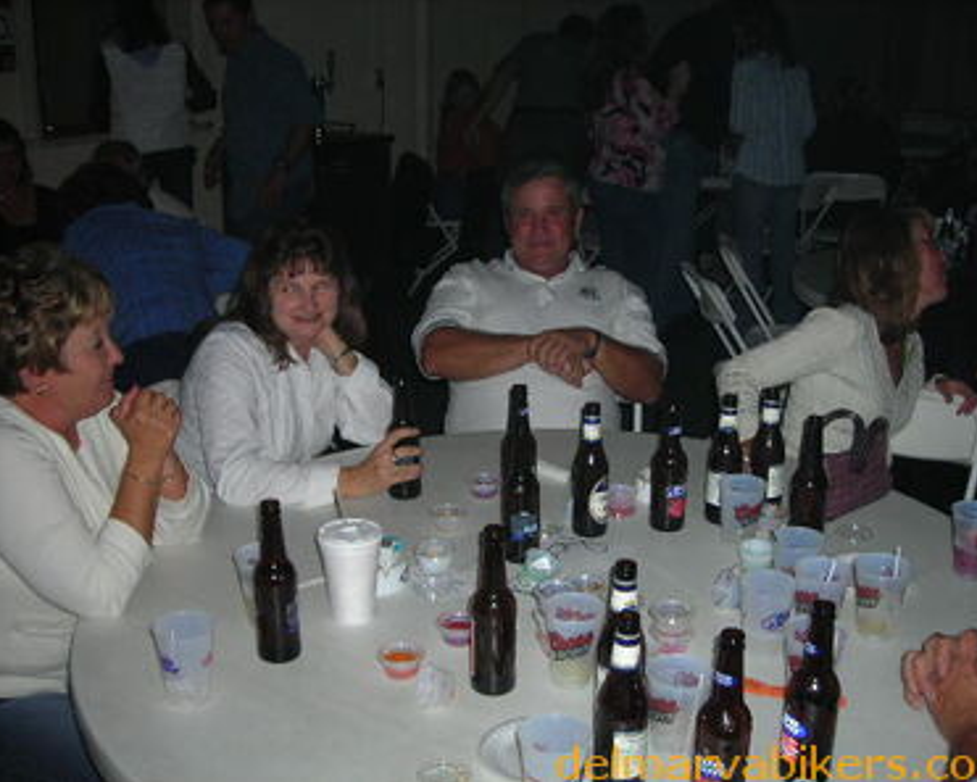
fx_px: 1157
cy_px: 392
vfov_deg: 37.4
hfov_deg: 45.8
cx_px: 500
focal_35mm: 40
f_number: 3.2
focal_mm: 6.3
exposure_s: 1/60.1
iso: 81
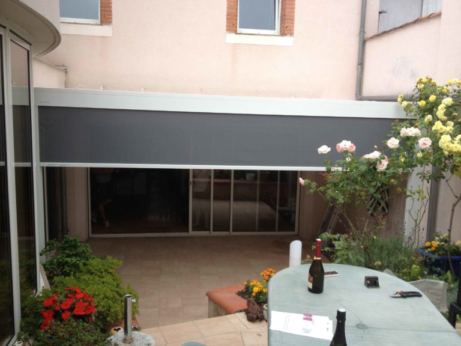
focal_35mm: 35
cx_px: 230
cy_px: 173
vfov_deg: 40.7
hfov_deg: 52.6
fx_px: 466
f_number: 2.4
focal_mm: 4.28
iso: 50
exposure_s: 1/267
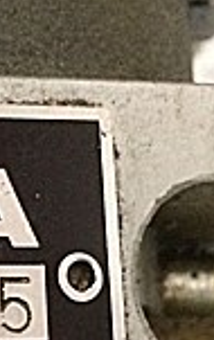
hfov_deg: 9.2
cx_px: -273
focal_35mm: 130
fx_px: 1207
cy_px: 340
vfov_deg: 15.7
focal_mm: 4.15
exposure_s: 1/30
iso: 250
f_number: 2.2
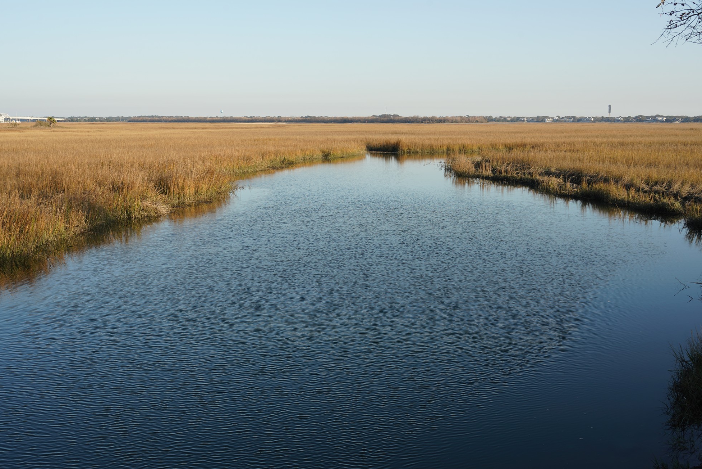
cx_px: 347
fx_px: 839
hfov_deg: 45.4
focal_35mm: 43
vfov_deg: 31.2
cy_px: 231
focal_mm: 42
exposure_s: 1/100
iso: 100
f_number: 10
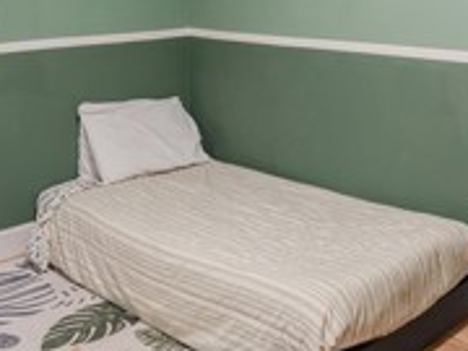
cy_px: -40
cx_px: 278
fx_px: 649
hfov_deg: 39.5
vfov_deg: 27.5
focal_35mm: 48
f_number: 5
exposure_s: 1/125
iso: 800
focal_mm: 14
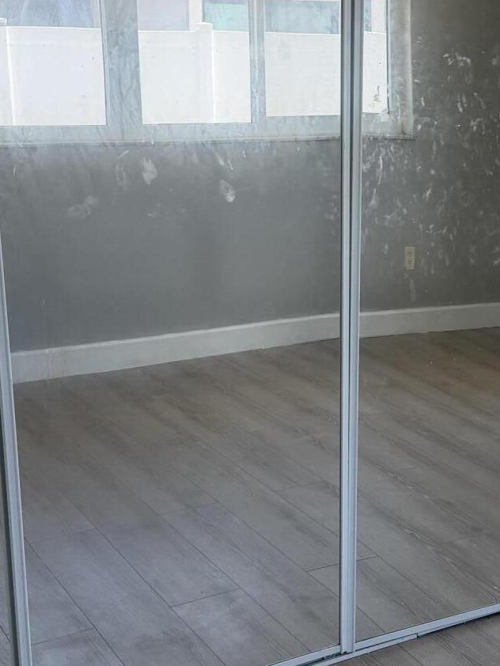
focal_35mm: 57
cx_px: 376
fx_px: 1097
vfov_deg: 33.8
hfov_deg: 25.4
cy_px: 345
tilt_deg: -15.4
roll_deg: -3.7
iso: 100
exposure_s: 1/448
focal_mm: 6.76
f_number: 1.78
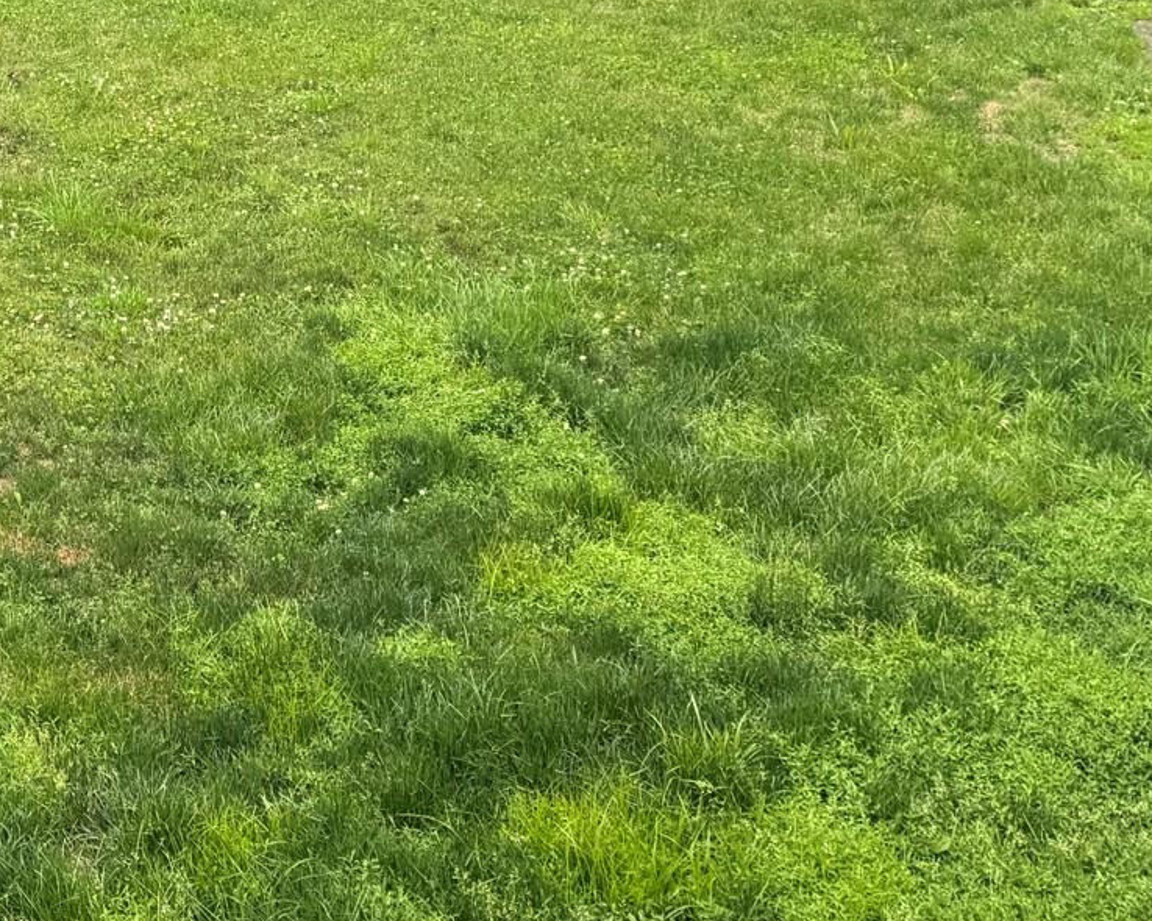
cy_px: -206
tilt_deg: -14.2
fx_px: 2216
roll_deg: +0.5
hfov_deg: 24.9
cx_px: -382
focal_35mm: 65
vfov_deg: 21.6
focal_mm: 6.76
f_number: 1.78
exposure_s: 1/832
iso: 80
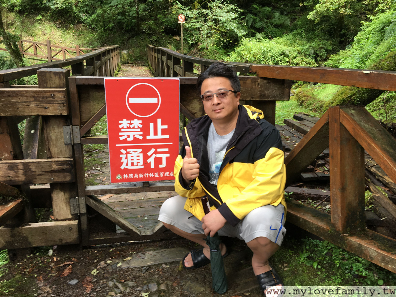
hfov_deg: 61.7
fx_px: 332
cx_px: 198
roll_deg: -1.0
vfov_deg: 48.2
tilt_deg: -16.6
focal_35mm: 29
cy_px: 148
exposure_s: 1/60
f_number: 2.2
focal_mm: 4.15
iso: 25
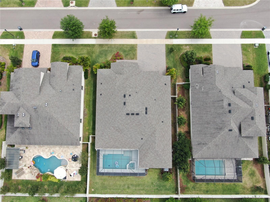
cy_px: 101
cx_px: 135
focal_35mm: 24
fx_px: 187
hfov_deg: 71.6
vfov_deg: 56.8
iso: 100
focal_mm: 4.39
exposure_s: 1/500
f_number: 2.8
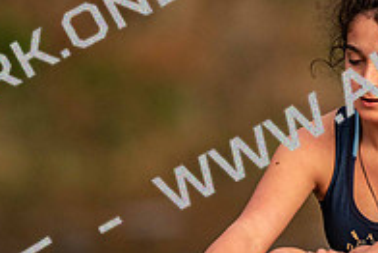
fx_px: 18693
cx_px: 392
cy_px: 215
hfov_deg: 1.2
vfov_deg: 0.8
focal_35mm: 1779
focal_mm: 600
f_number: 4
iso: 1100
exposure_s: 1/2500
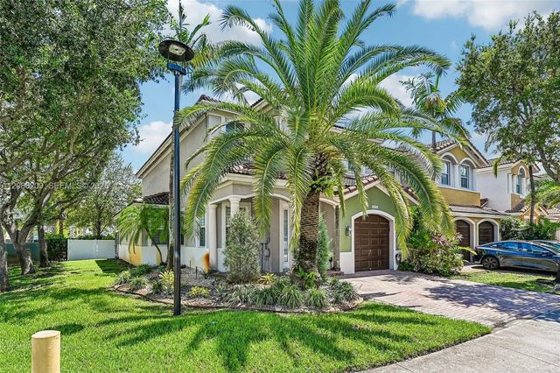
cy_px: 186
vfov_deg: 64.5
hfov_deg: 86.9
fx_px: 295
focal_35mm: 19
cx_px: 280
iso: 100
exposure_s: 1/500
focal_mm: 19
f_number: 4
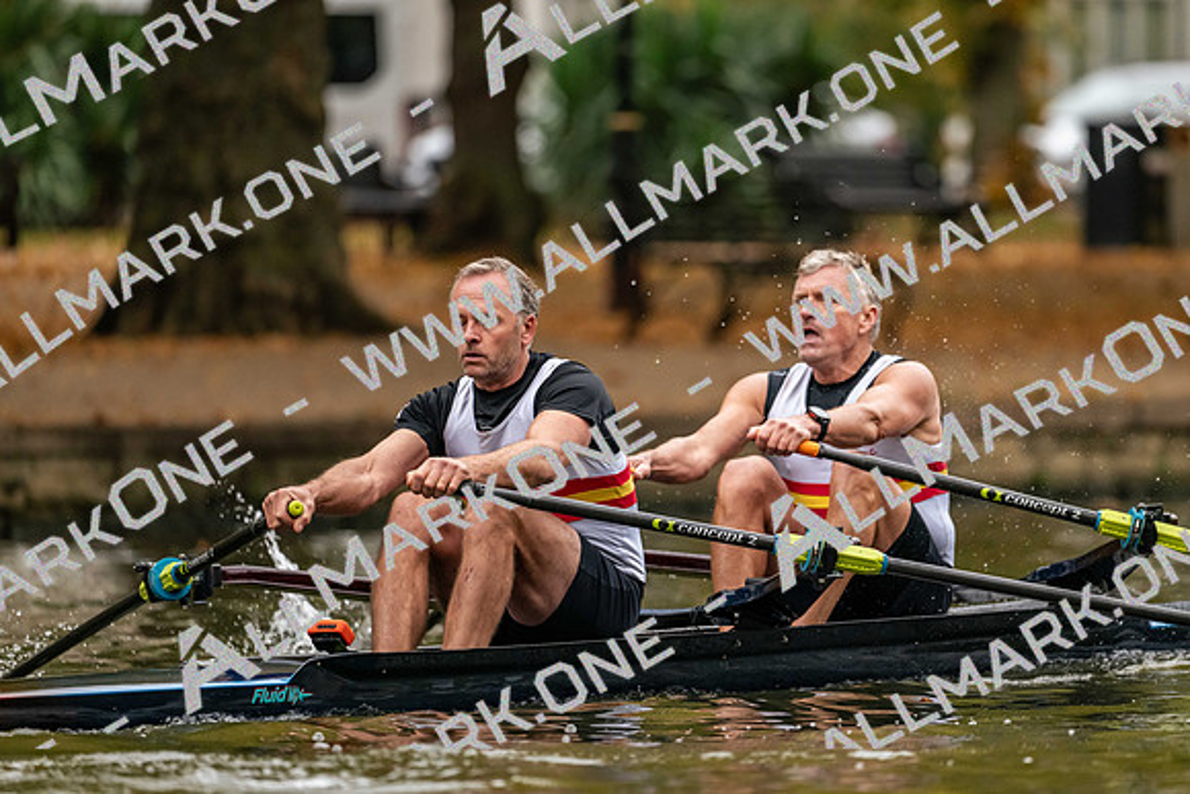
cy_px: 397
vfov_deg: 3.4
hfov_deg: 5.2
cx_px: 595
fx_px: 13225
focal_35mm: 400
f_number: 4.5
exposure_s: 1/2500
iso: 2800
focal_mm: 400
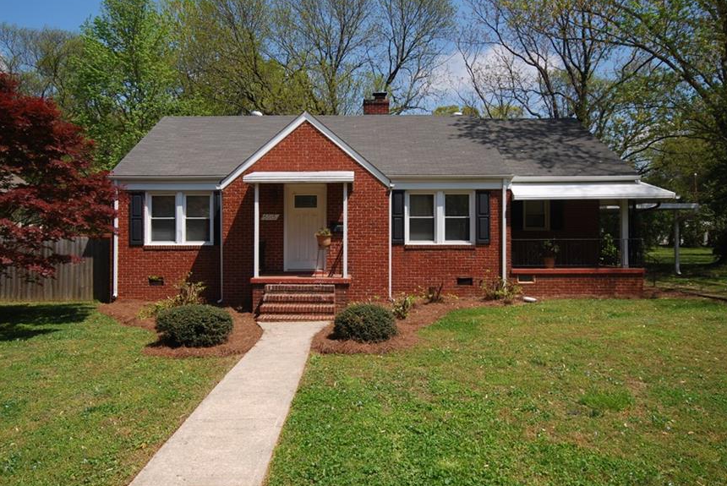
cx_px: 337
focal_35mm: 25
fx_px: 505
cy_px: 237
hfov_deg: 71.4
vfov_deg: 51.4
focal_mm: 14
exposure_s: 1/200
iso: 100
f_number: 9
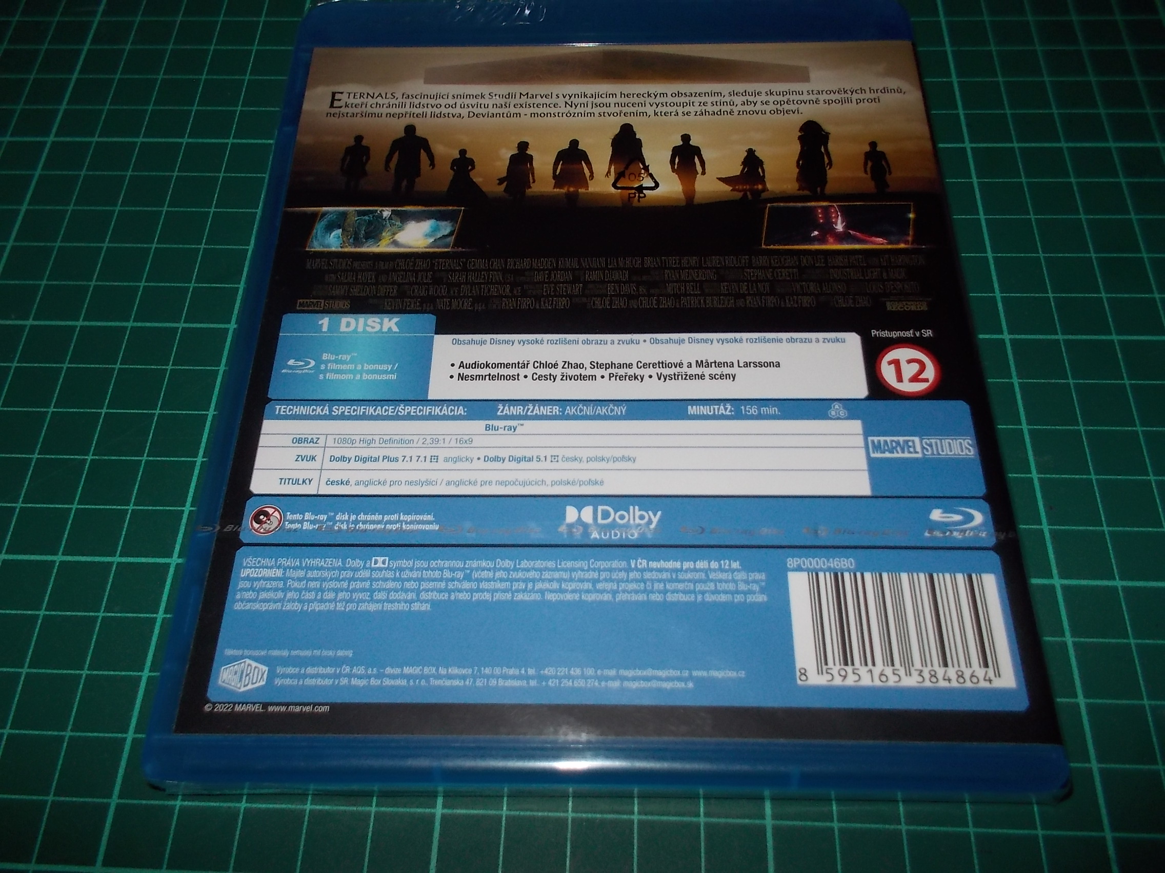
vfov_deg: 48.2
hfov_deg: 61.7
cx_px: 582
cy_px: 436
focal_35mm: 29
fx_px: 976
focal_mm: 4.1
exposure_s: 1/30
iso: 200
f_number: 3.3
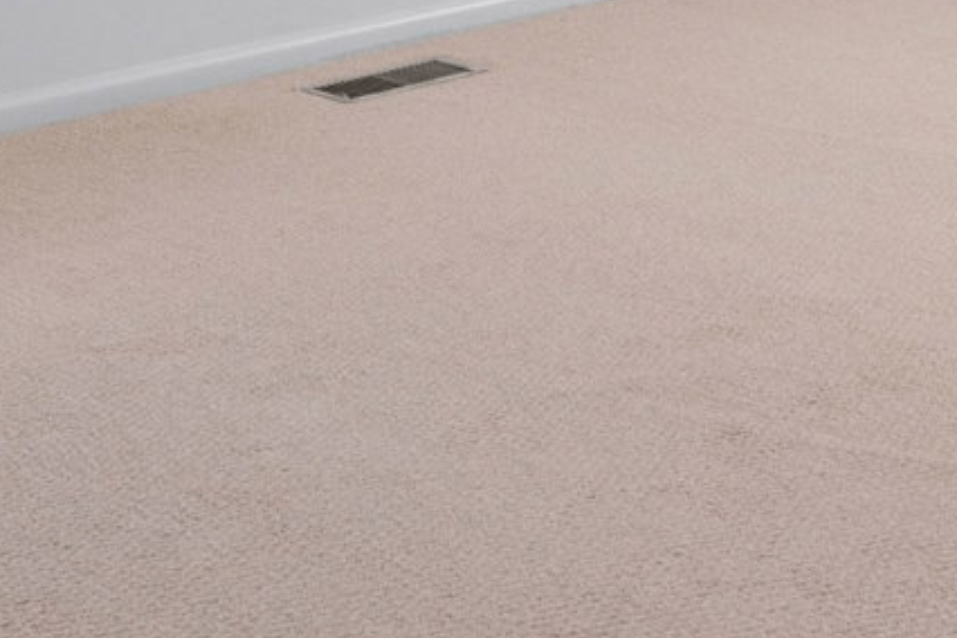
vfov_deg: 13.3
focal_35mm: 91
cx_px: 672
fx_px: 2417
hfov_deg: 22.3
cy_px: -563
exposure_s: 1/5
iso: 500
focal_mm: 15.5
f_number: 8
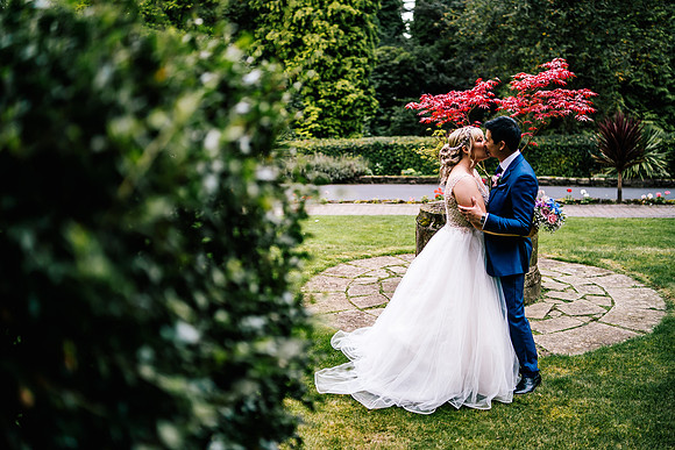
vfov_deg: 37.9
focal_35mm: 35
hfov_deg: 54.4
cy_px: 225
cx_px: 338
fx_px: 656
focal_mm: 35
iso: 320
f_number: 1.4
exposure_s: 1/250
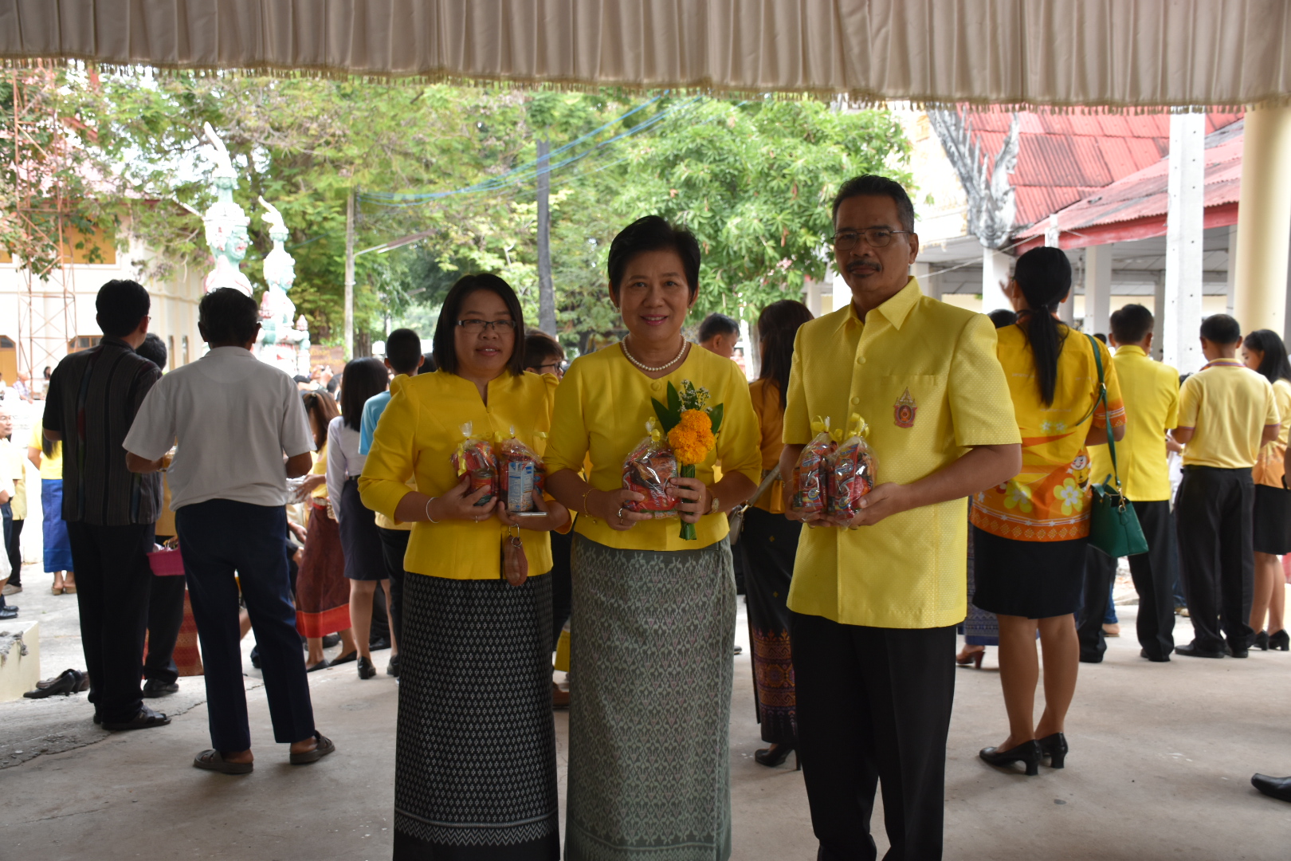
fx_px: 1237
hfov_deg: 55.1
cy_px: 430
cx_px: 646
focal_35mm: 34
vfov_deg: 38.4
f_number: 4
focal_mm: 23
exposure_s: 1/60
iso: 450
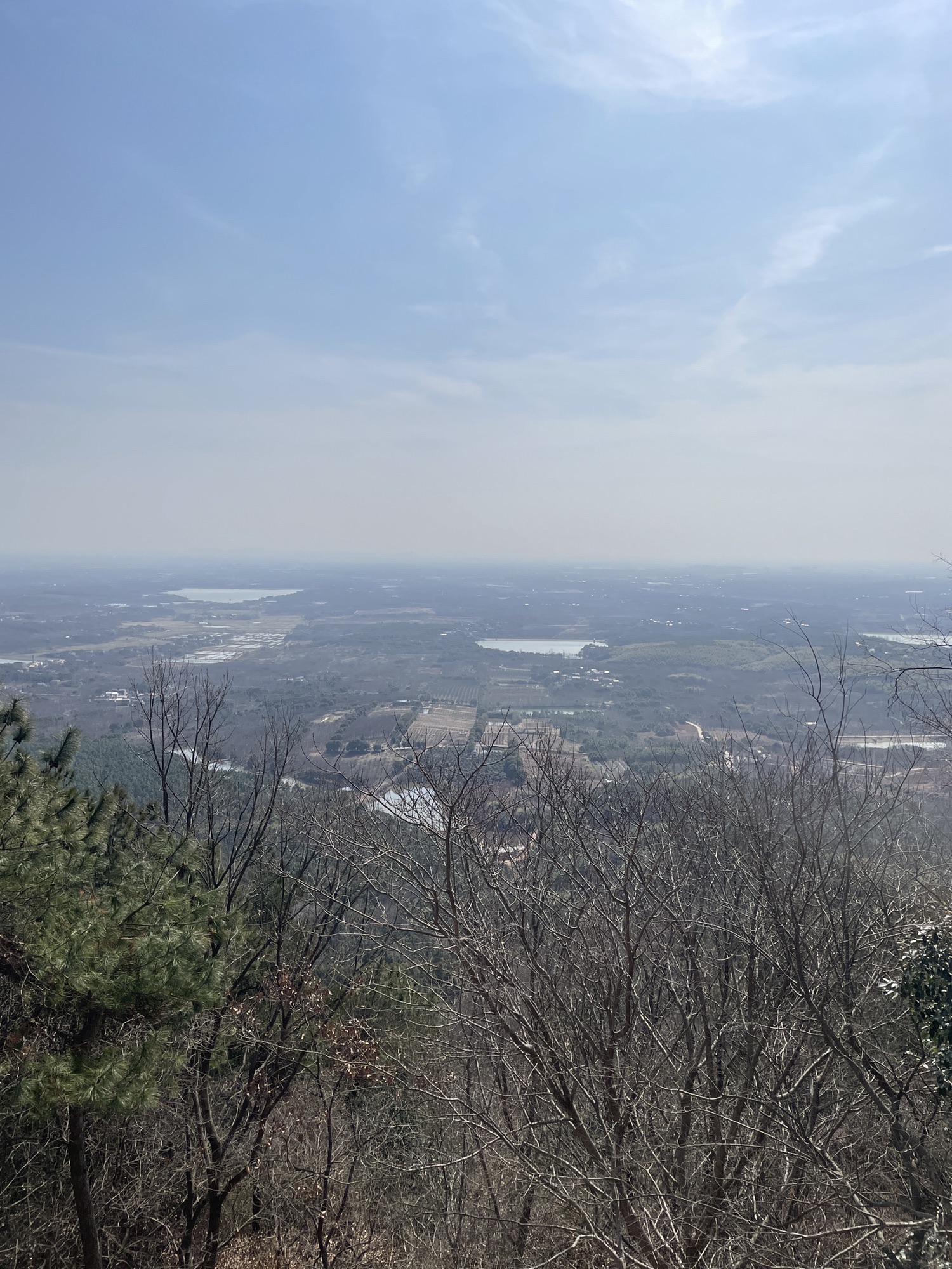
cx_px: 476
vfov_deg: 67.3
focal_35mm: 26
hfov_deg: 53.1
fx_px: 953
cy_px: 634
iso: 32
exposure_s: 1/9091
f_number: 1.6
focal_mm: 4.2
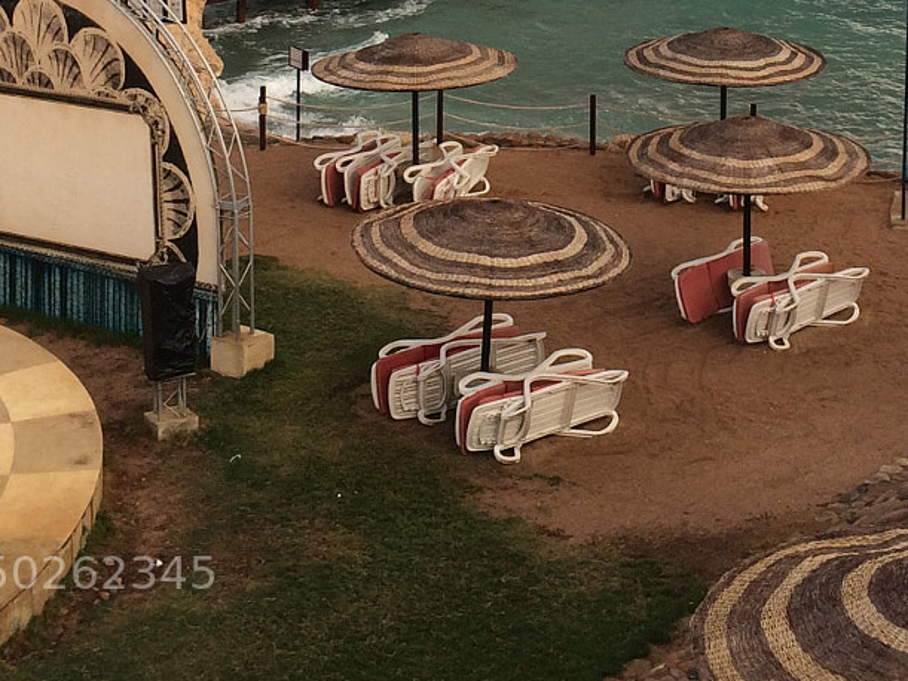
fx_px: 1993
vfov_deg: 18.1
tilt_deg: -5.5
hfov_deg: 25.5
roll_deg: +0.5
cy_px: -202
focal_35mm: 76
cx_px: 627
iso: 32
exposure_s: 1/370
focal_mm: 4.15
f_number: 2.2
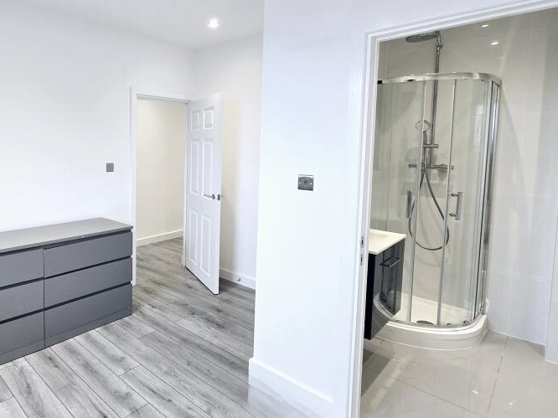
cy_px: 168
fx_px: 322
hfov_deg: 76.7
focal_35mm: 20
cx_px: 151
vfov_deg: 65.4
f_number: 2.2
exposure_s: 1/50
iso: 80
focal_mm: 2.2
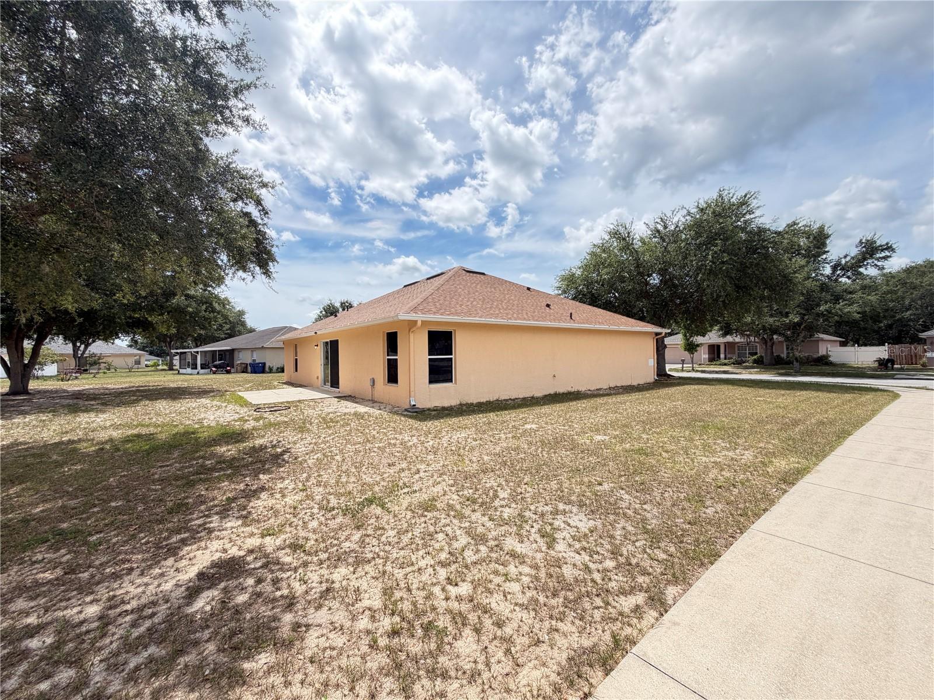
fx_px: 378
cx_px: 467
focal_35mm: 14
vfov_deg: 85.7
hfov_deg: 102.1
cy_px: 350
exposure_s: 1/531
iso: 40
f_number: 2.2
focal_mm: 2.22
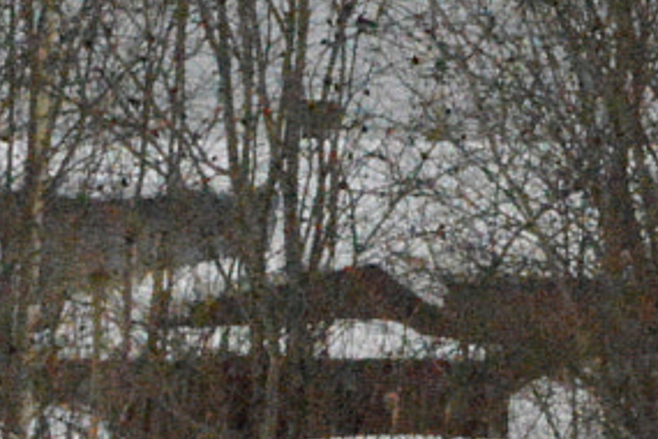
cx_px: 877
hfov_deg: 8.6
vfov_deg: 5.7
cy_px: -317
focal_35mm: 236
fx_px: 4313
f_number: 22
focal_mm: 28
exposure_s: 1/4000
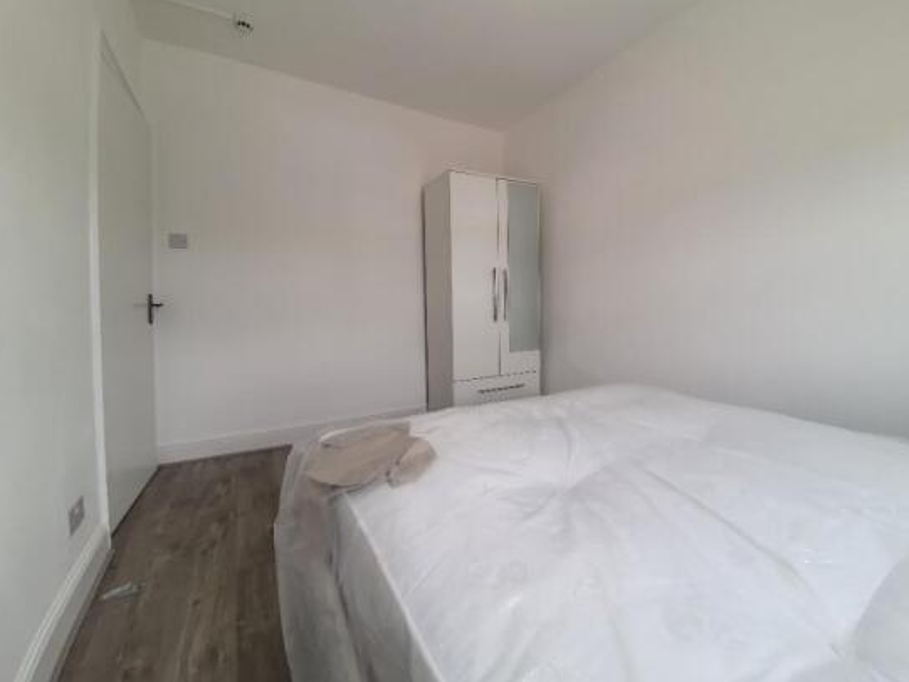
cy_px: 325
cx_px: 488
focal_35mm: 14
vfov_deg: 85.6
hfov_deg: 101.9
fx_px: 368
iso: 64
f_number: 2.2
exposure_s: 1/100
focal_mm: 1.8
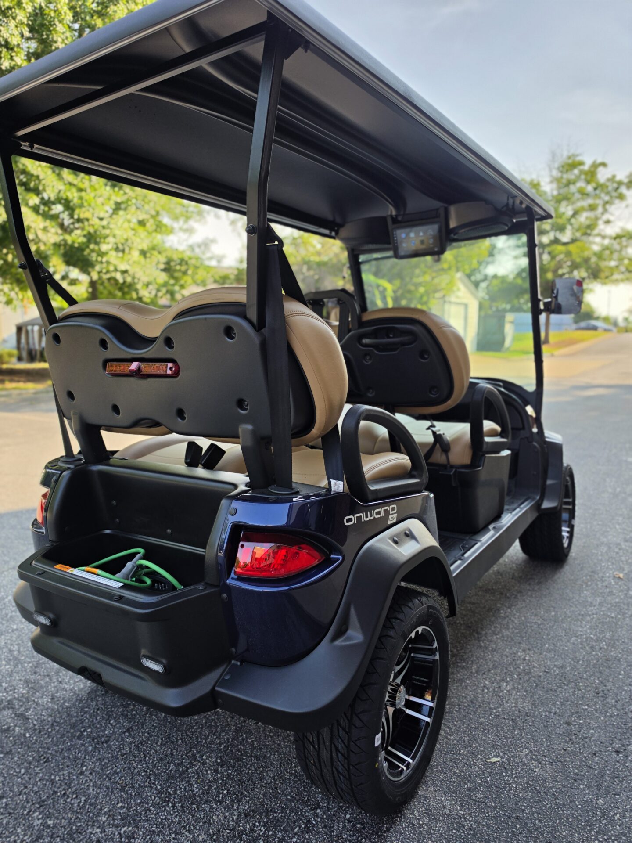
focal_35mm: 23
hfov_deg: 58.9
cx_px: 316
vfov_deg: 73.9
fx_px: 560
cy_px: 422
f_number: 1.4
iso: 64
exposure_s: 1/2782
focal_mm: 6.5
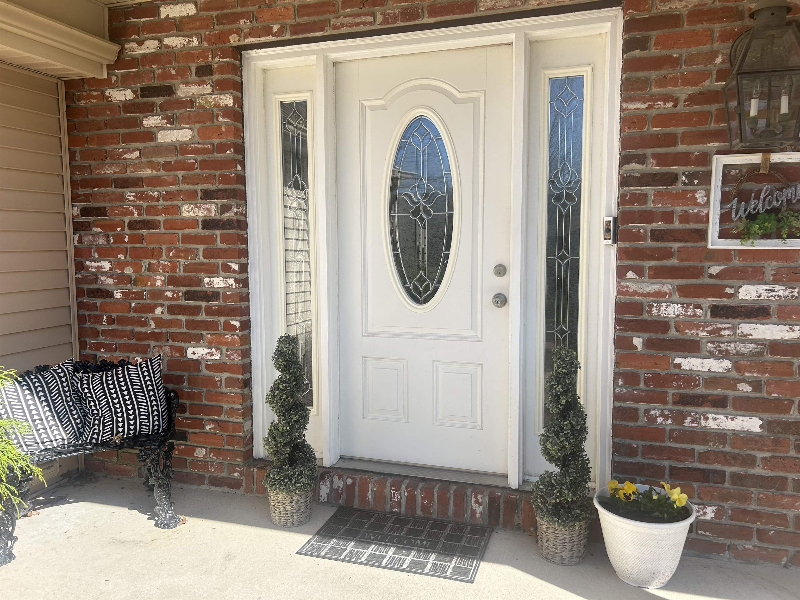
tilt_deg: -5.5
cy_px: 300
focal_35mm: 26
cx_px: 400
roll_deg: +0.6
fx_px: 601
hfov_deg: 67.3
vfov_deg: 53.1
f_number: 1.5
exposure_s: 1/1669
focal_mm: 5.7
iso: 50
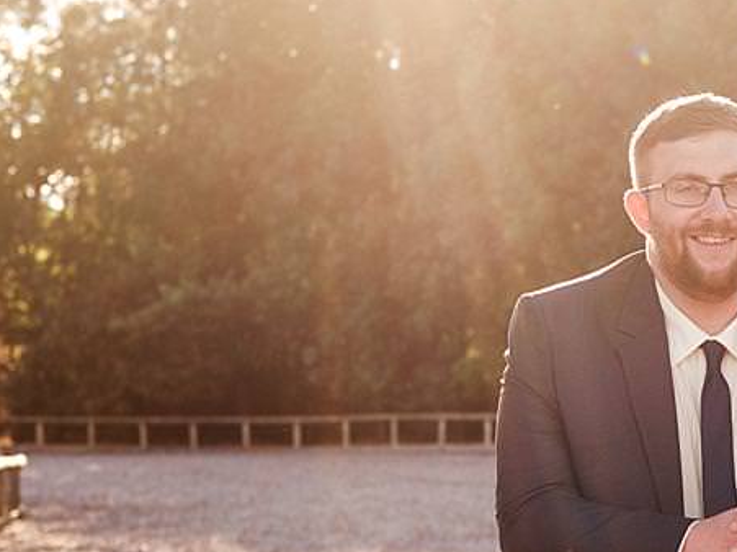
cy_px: 328
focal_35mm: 160
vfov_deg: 9.3
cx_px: 786
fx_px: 3406
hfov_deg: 12.2
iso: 320
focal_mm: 50
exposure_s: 1/1000
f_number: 4
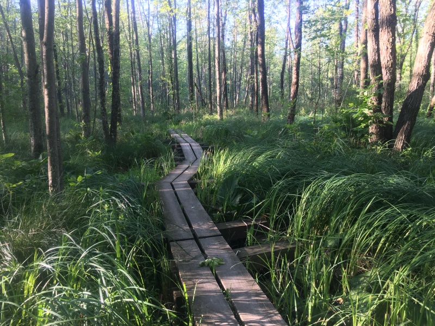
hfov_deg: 61.7
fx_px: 364
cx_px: 218
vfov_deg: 48.2
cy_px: 163
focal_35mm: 29
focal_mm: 4.15
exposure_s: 1/40
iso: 25
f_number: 2.2
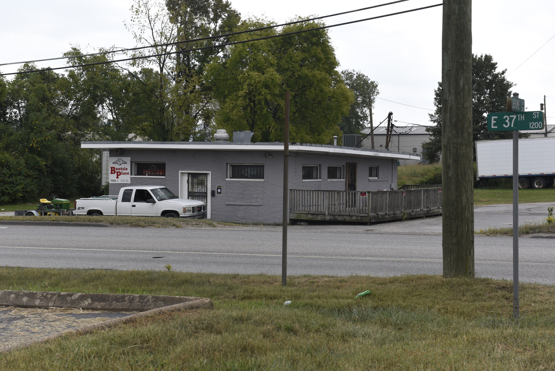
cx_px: 278
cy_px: 186
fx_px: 1079
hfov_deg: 28.8
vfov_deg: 19.5
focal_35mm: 70
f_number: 8
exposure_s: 1/1250
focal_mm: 70
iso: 500
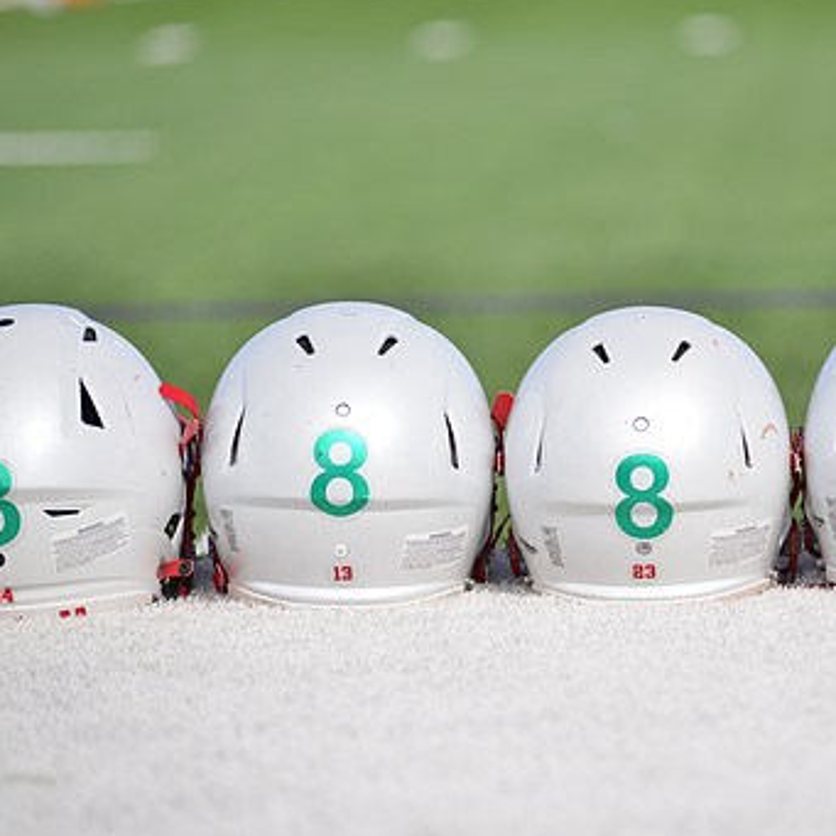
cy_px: 420
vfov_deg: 8.1
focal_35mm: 217
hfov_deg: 8.1
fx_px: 5929
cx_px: 610
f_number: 2.8
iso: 100
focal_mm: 150
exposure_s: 1/1600
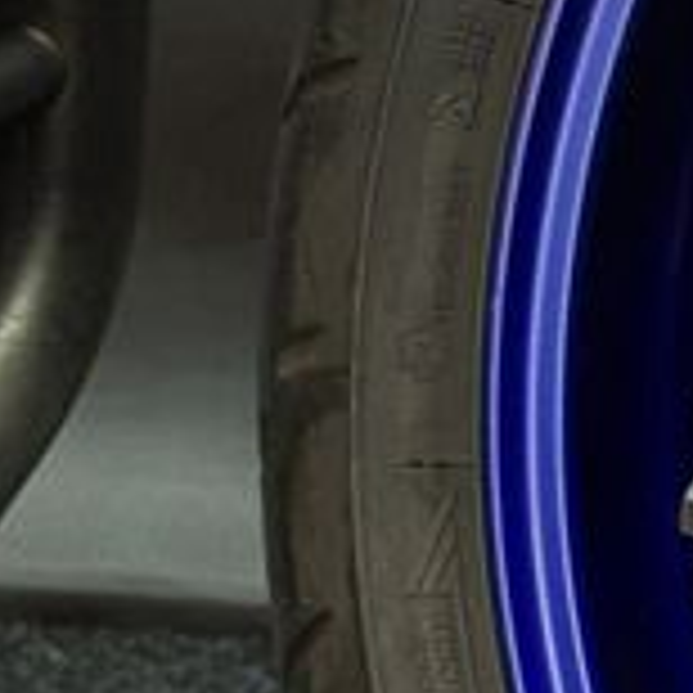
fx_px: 3986
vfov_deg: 9.9
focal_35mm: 176
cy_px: 238
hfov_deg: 9.5
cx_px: 1251
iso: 160
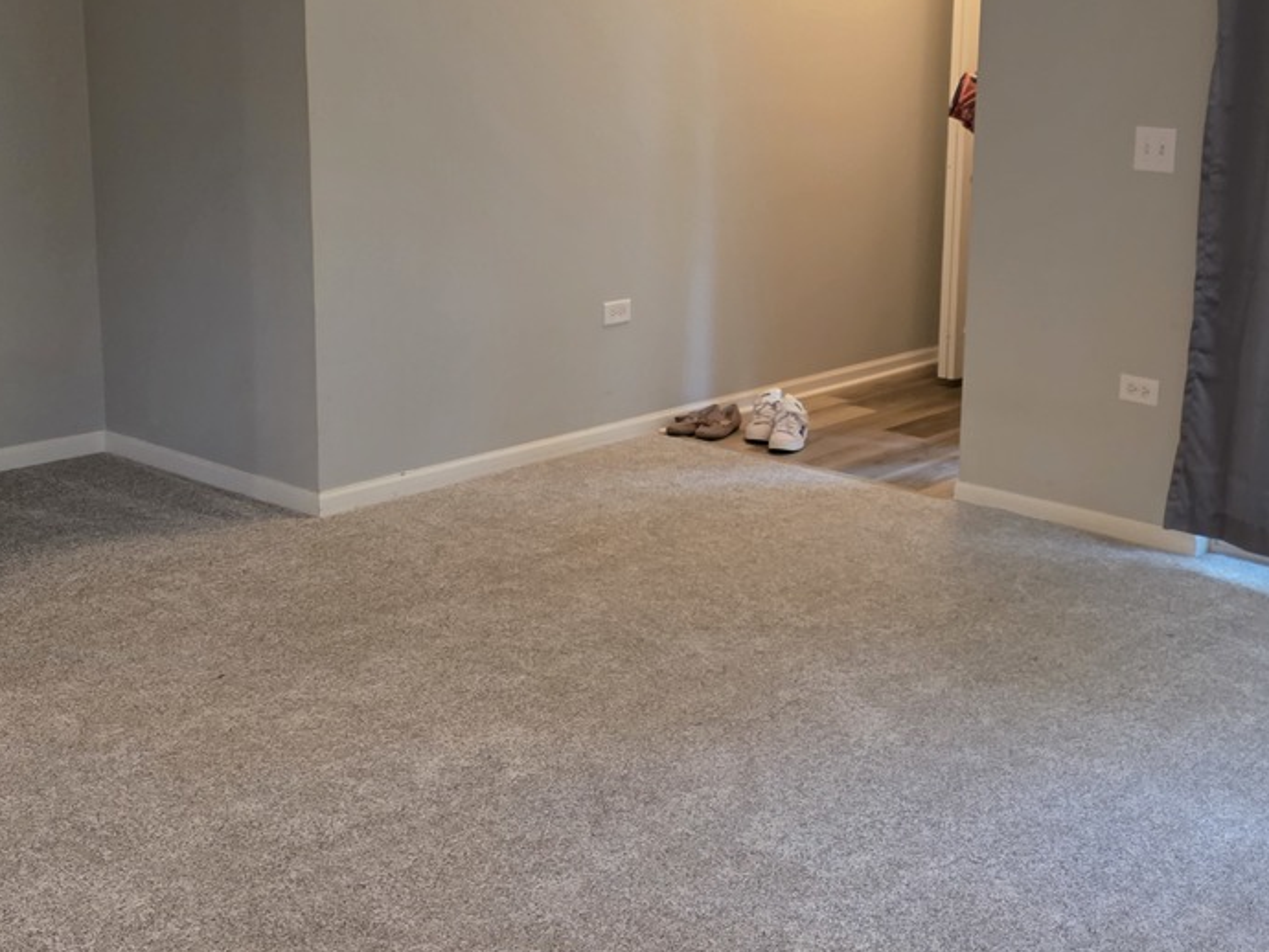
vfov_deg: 30.2
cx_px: 872
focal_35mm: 48
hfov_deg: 39.1
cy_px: 369
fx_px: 1760
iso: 500
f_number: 1.7
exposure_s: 1/120
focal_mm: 6.3
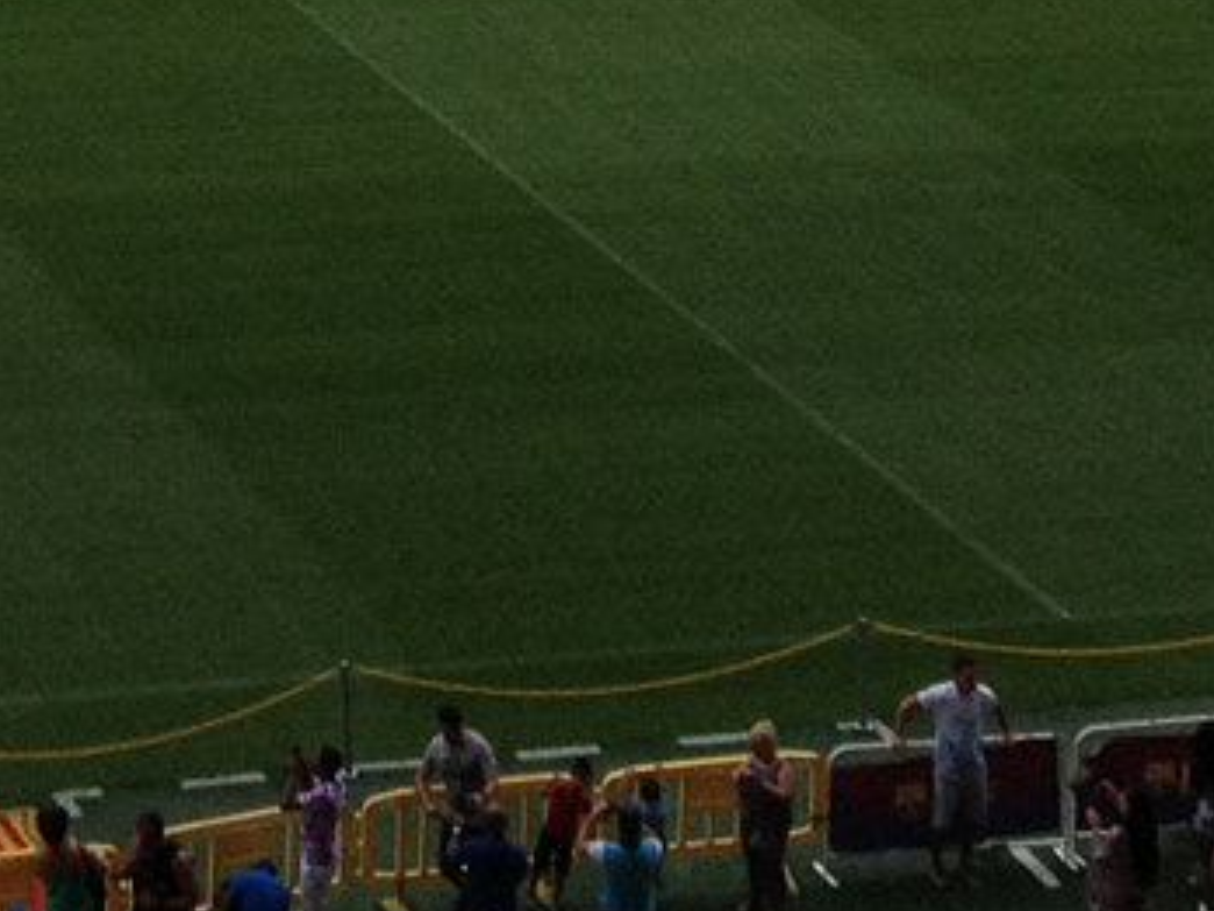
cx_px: -478
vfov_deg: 8.7
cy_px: -970
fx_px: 5646
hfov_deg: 11.8
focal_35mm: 161
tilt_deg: -13.2
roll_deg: -2.1
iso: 50
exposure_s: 1/690
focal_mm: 4.28
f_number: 2.4
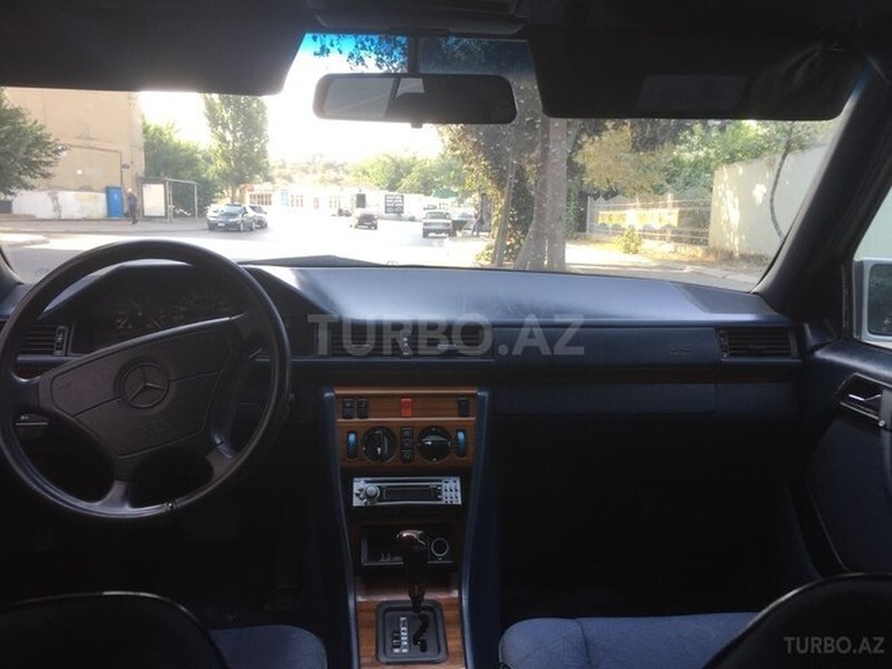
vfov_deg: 48.2
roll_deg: -1.0
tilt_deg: -6.0
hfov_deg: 61.7
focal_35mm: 29
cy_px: 334
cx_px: 446
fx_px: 747
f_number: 2.2
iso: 32
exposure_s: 1/100
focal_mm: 4.15
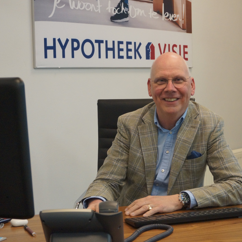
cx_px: 142
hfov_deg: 25.5
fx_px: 535
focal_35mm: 68
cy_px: 121
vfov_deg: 25.5
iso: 1600
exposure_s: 1/160
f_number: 5
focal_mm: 35
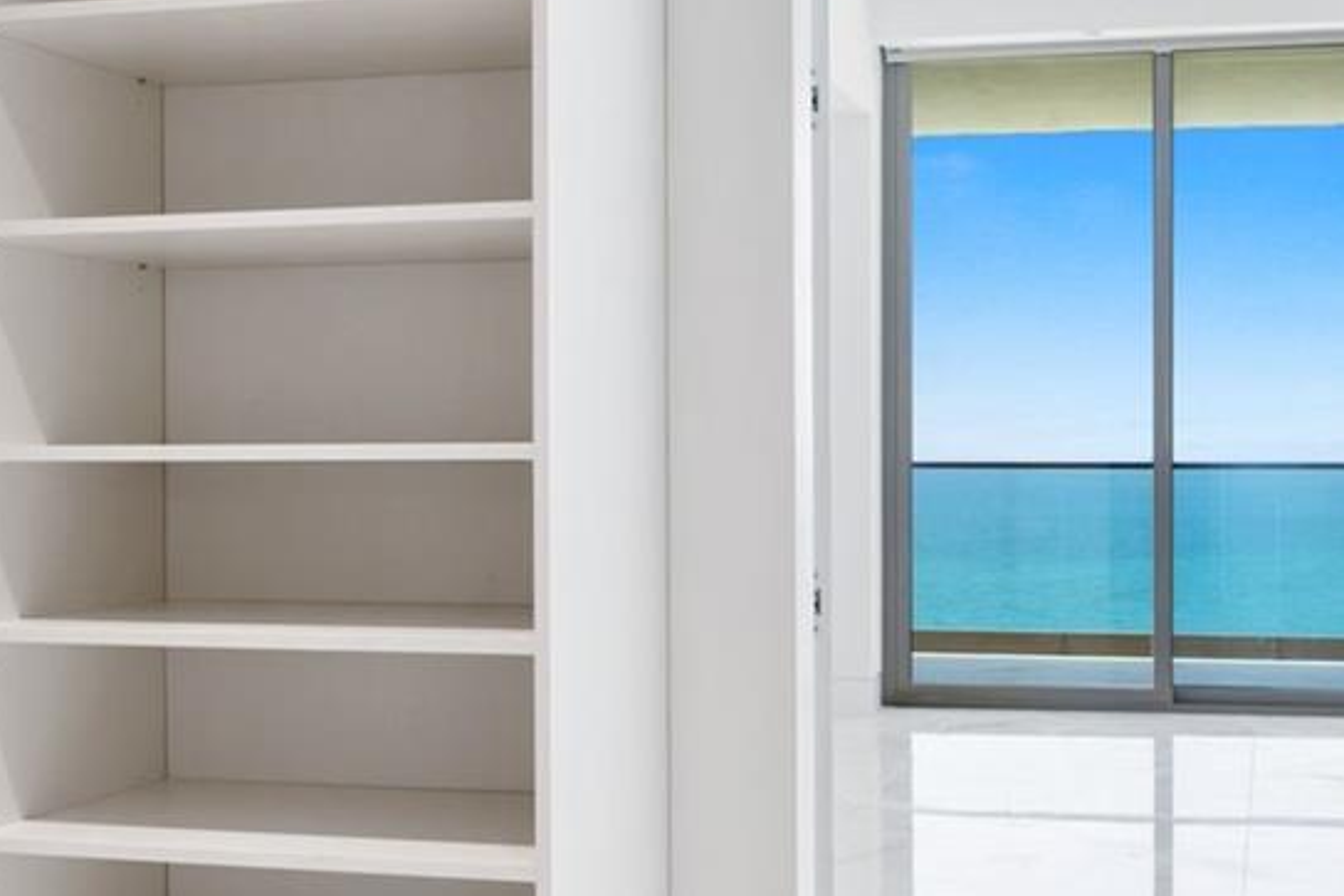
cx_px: 818
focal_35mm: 50
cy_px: 447
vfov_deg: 27.0
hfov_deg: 39.4
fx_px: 1867
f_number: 7.1
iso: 125
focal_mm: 17
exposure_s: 1/6
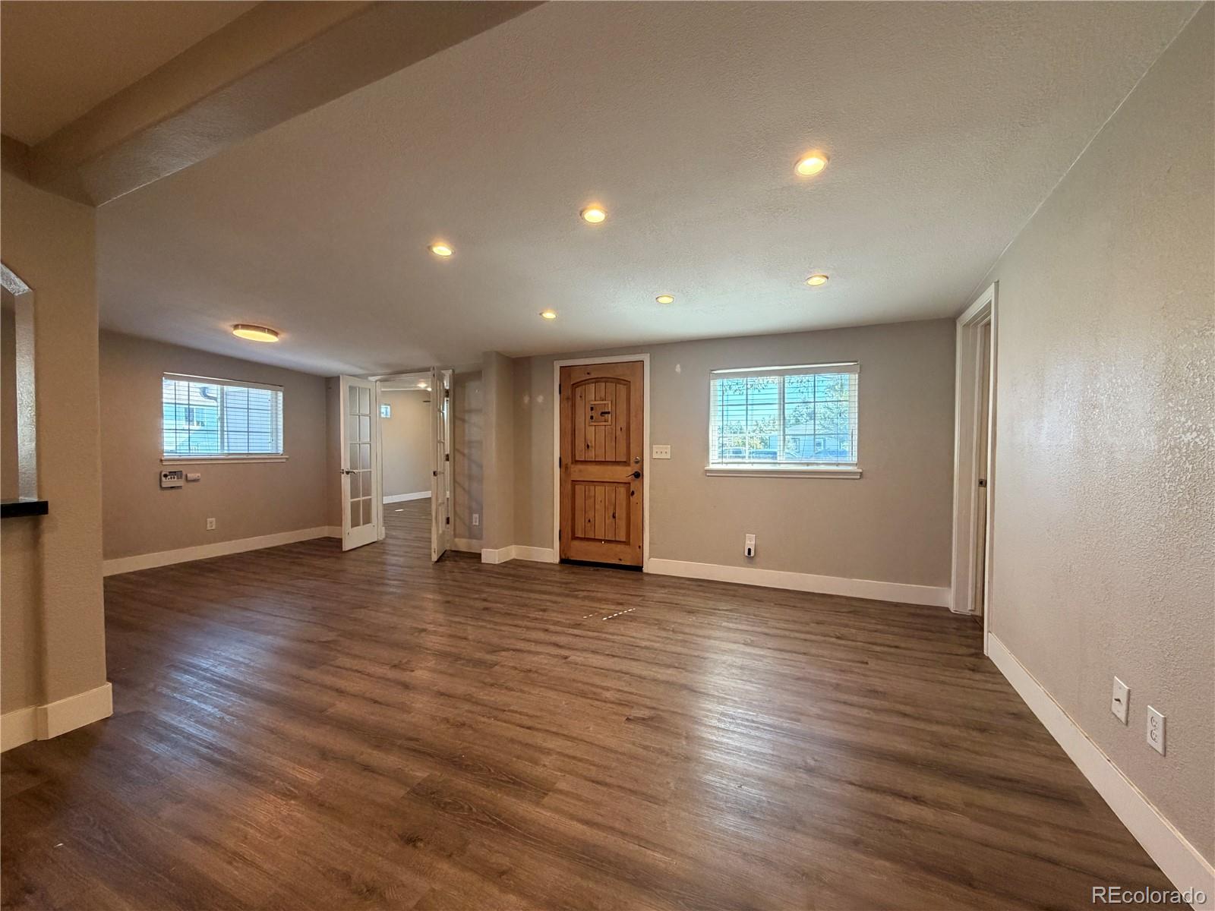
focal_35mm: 14
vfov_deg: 85.7
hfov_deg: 102.1
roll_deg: +0.3
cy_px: 456
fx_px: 491
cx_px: 608
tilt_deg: -0.4
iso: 320
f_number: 2.2
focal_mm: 2.22
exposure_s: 1/120
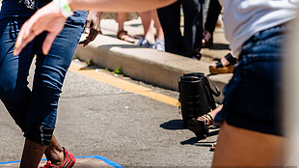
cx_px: 137
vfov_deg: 5.7
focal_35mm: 212
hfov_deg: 10.2
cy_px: -1
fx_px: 1680
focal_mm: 67
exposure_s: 1/2500
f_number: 2.8
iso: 200
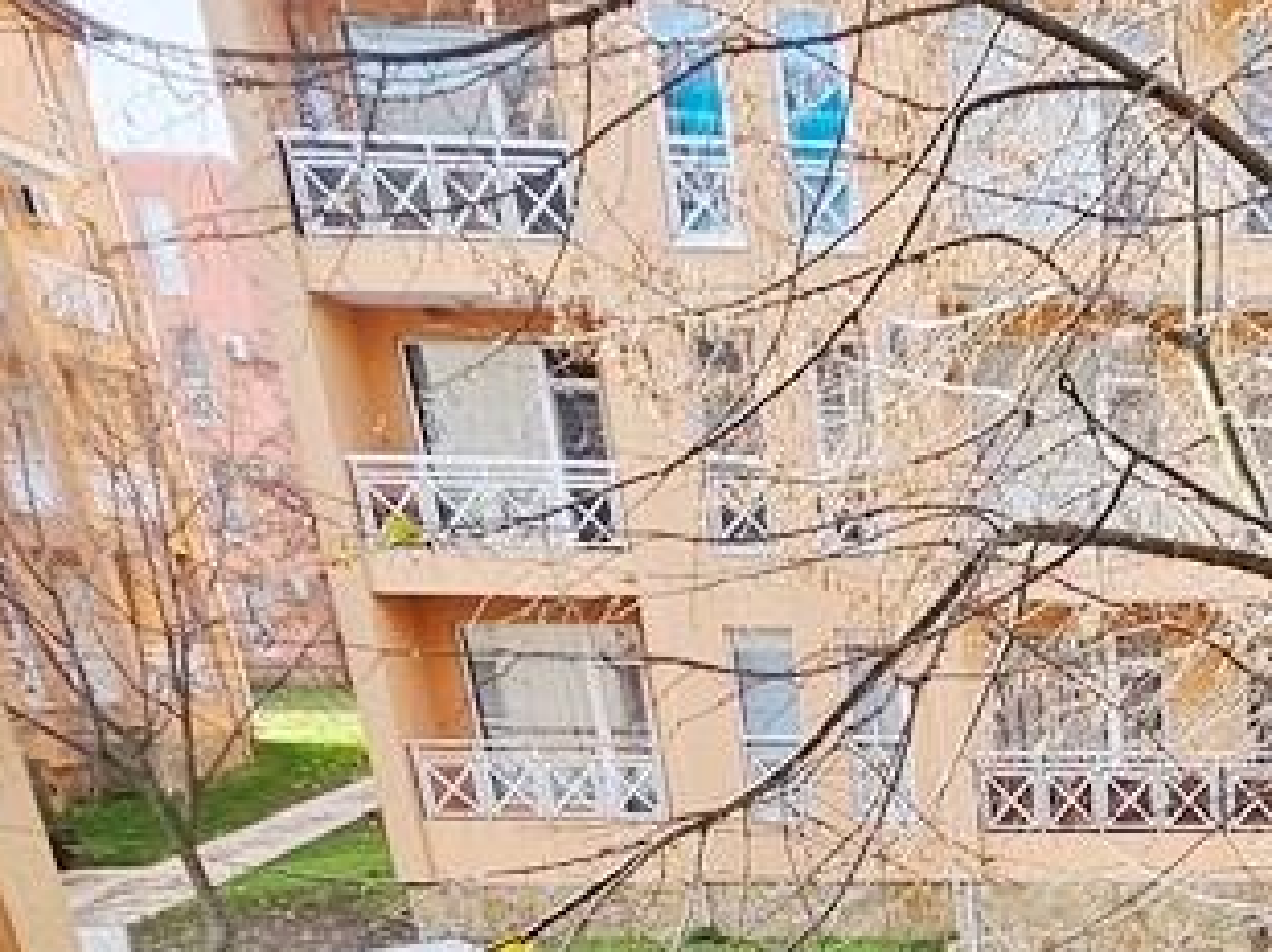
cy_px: 1543
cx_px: 1342
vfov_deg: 23.8
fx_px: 1579
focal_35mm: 43
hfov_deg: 37.8
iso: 32
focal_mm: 1.7
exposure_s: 1/170
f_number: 2.2
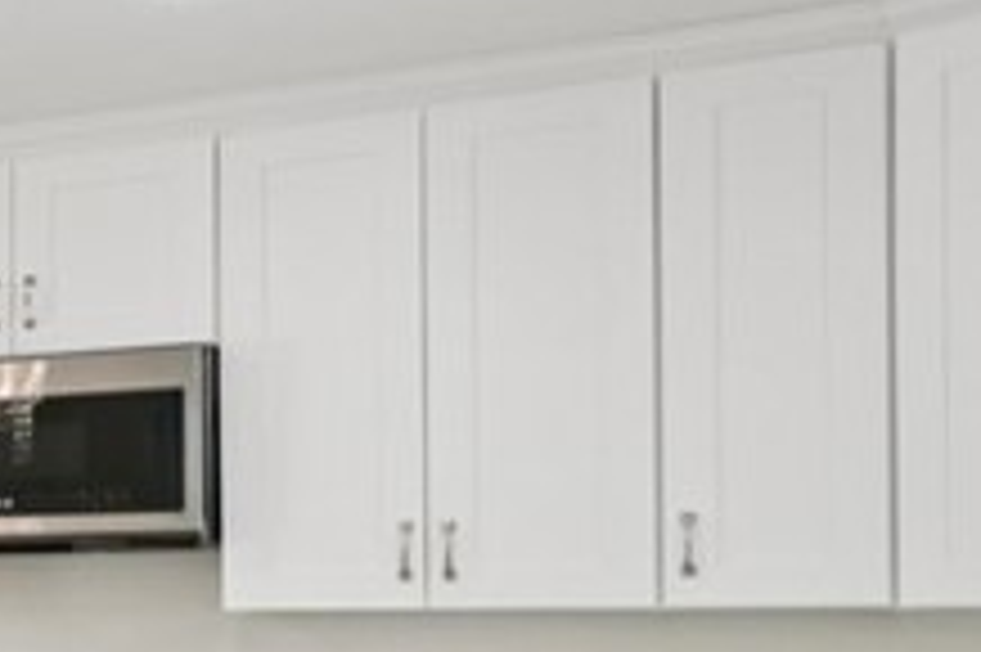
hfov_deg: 16.5
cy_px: 612
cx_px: -1188
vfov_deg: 17.8
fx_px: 2042
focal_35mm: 75
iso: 400
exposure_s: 1/30
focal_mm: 16
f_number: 8
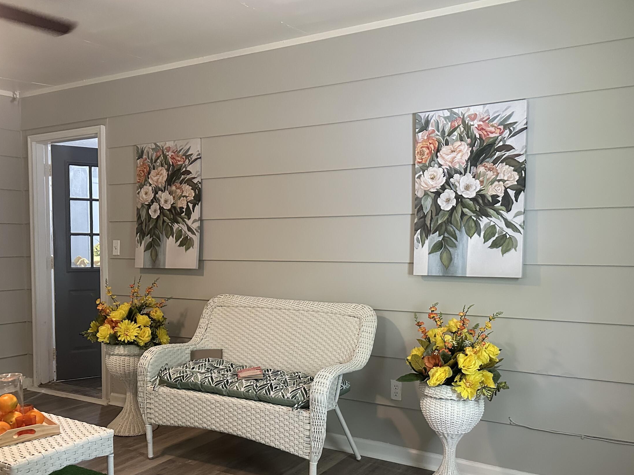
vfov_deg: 42.8
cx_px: 351
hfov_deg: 55.2
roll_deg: -0.1
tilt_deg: -2.3
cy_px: 278
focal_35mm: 33
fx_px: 604
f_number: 1.78
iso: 800
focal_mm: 6.86
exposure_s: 1/60
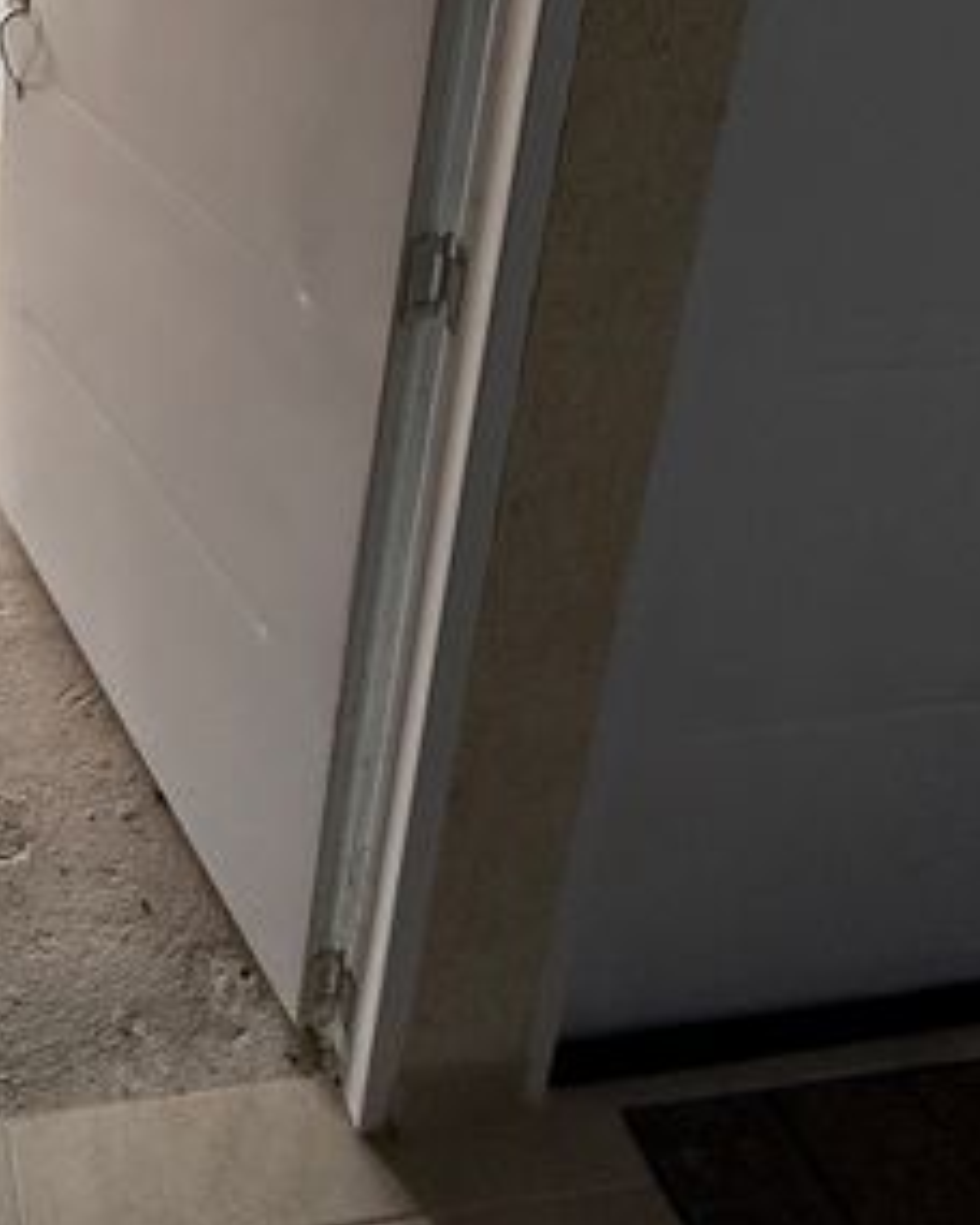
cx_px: -69
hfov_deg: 38.7
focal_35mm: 32
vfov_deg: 44.2
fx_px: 1160
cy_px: -88
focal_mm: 2.22
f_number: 2.2
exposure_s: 1/130
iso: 64
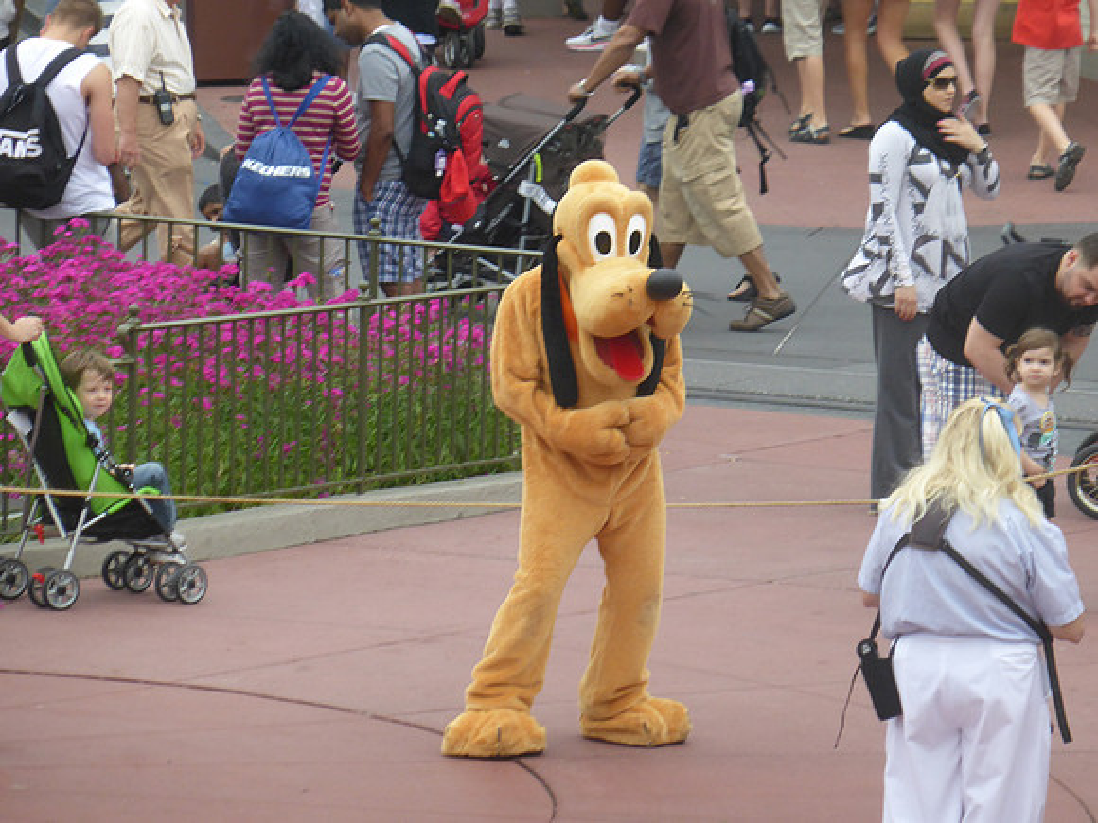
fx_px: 10911
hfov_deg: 5.8
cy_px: 412
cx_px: 549
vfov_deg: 4.3
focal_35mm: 344
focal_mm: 55.7
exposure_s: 1/200
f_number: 5.9
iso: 200
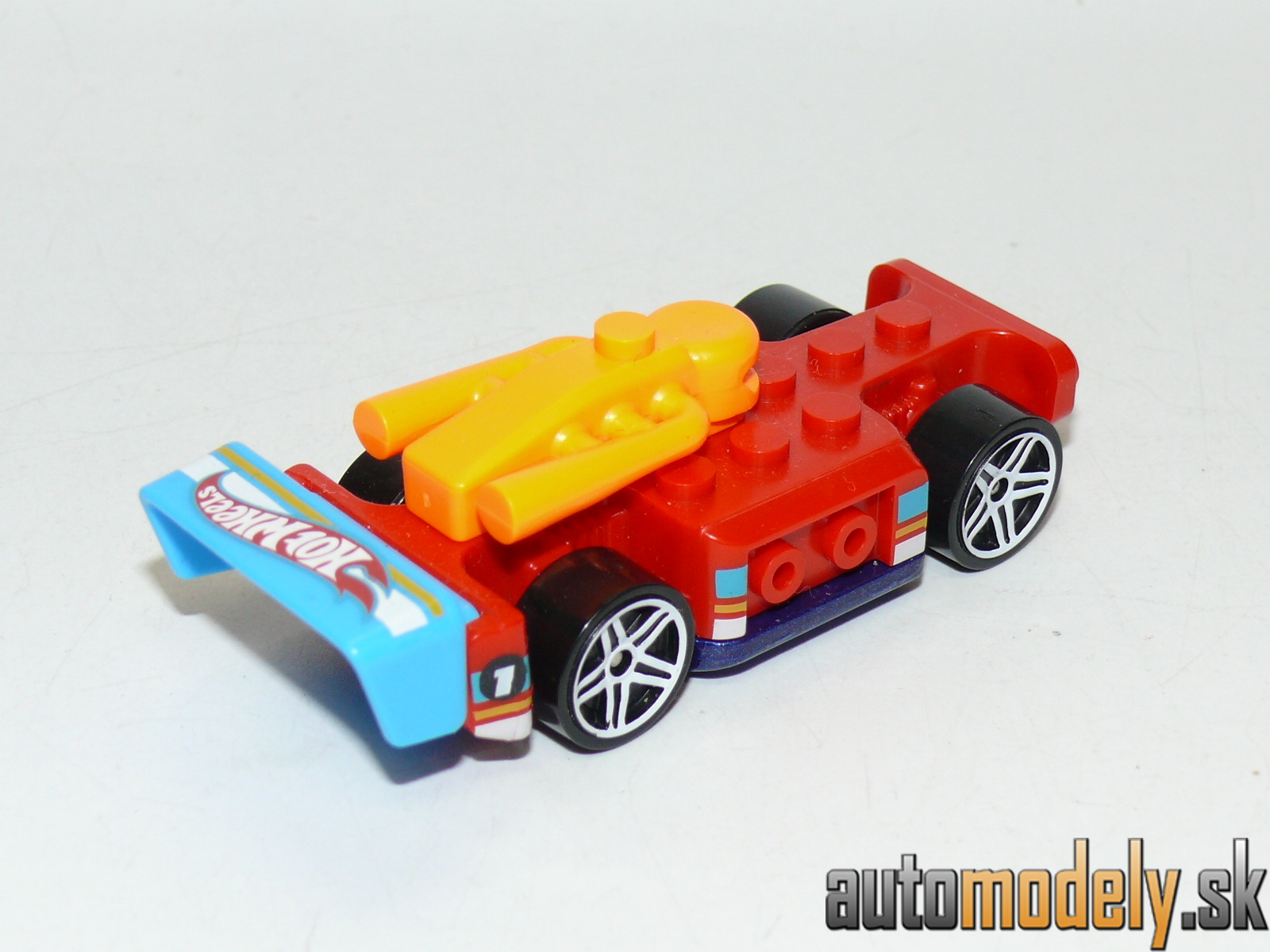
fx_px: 3302
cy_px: 476
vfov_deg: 16.4
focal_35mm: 90
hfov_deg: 21.8
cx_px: 635
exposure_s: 1/30
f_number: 4
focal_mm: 12.6
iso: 100
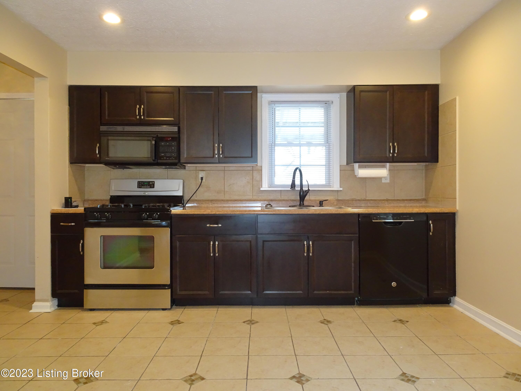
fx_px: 361
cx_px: 260
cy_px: 196
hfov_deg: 71.6
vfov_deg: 56.8
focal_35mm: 24
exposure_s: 1/30
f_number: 3.5
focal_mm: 4.1
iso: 400
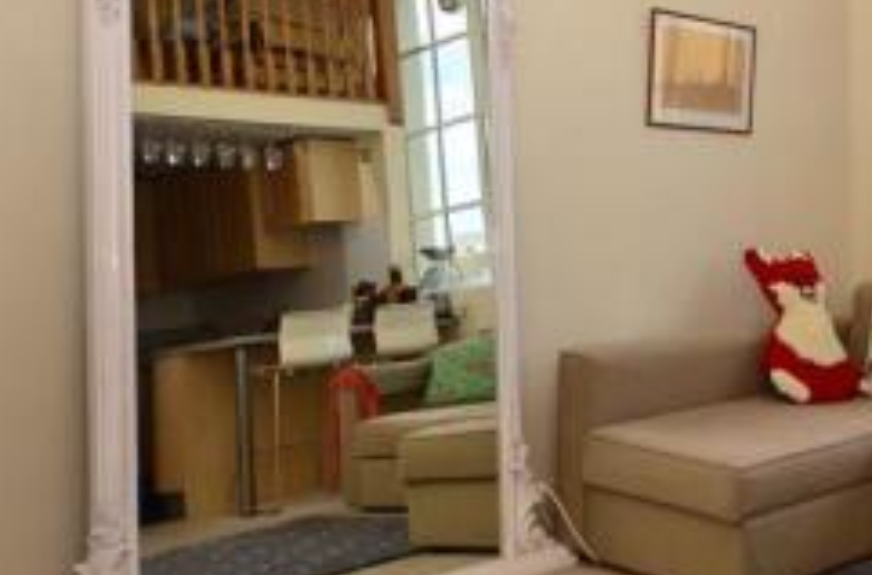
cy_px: 188
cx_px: 959
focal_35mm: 49
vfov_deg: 27.2
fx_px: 1183
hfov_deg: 34.8
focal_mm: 12
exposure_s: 1/200
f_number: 9
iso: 640
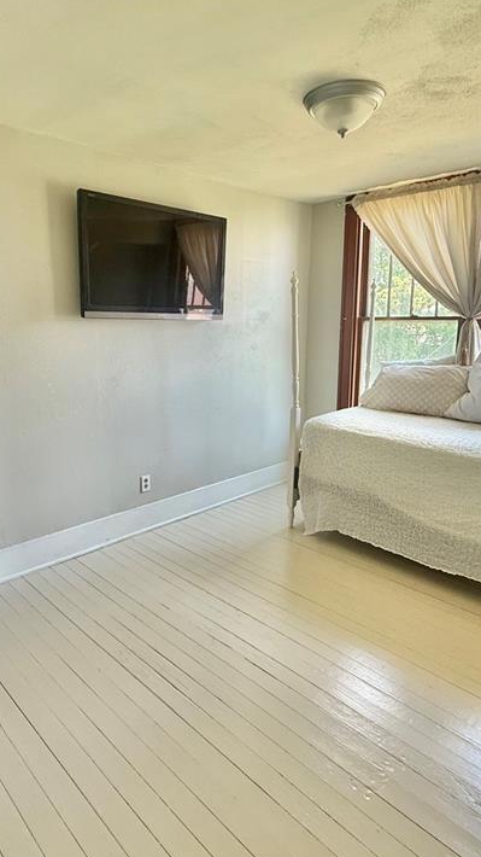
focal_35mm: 22
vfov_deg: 81.2
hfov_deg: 51.4
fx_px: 499
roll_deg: -0.6
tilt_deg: -9.4
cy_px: 418
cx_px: 222
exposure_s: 1/99
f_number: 2.2
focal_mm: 2.22
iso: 125
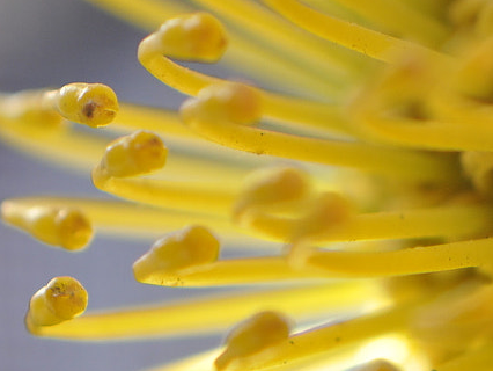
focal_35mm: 460
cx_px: 449
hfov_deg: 4.3
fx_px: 6552
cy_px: 72
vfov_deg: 3.2
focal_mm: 85
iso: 200
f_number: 3.8
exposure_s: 1/100
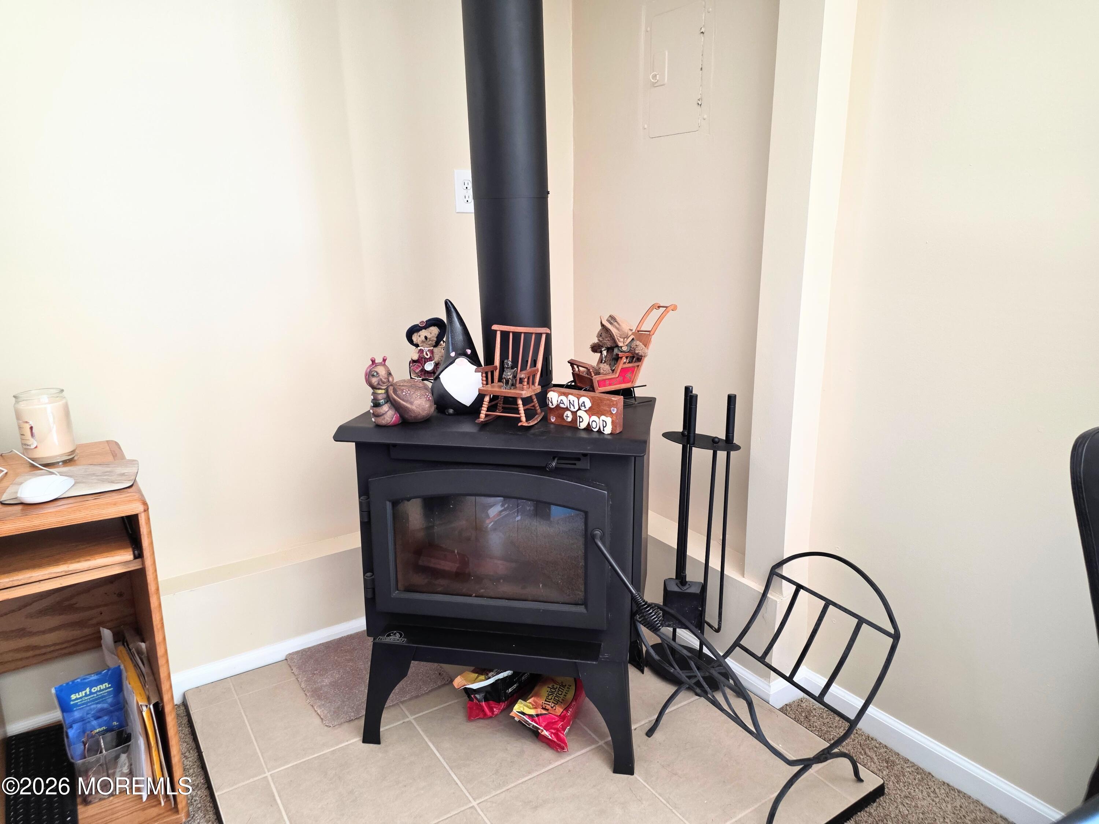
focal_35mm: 23
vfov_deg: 58.9
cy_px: 412
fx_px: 730
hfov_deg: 73.9
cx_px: 550
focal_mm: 6.25
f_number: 1.7
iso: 250
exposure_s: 1/120
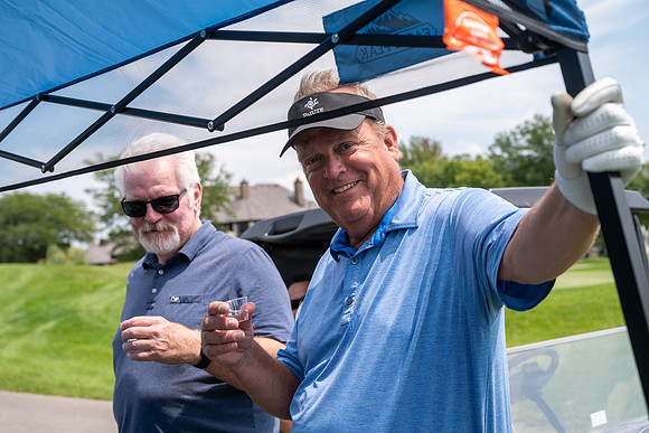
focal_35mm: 45
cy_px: 216
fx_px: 813
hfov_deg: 43.5
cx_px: 324
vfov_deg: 29.8
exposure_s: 1/1600
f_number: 5
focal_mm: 45
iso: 250
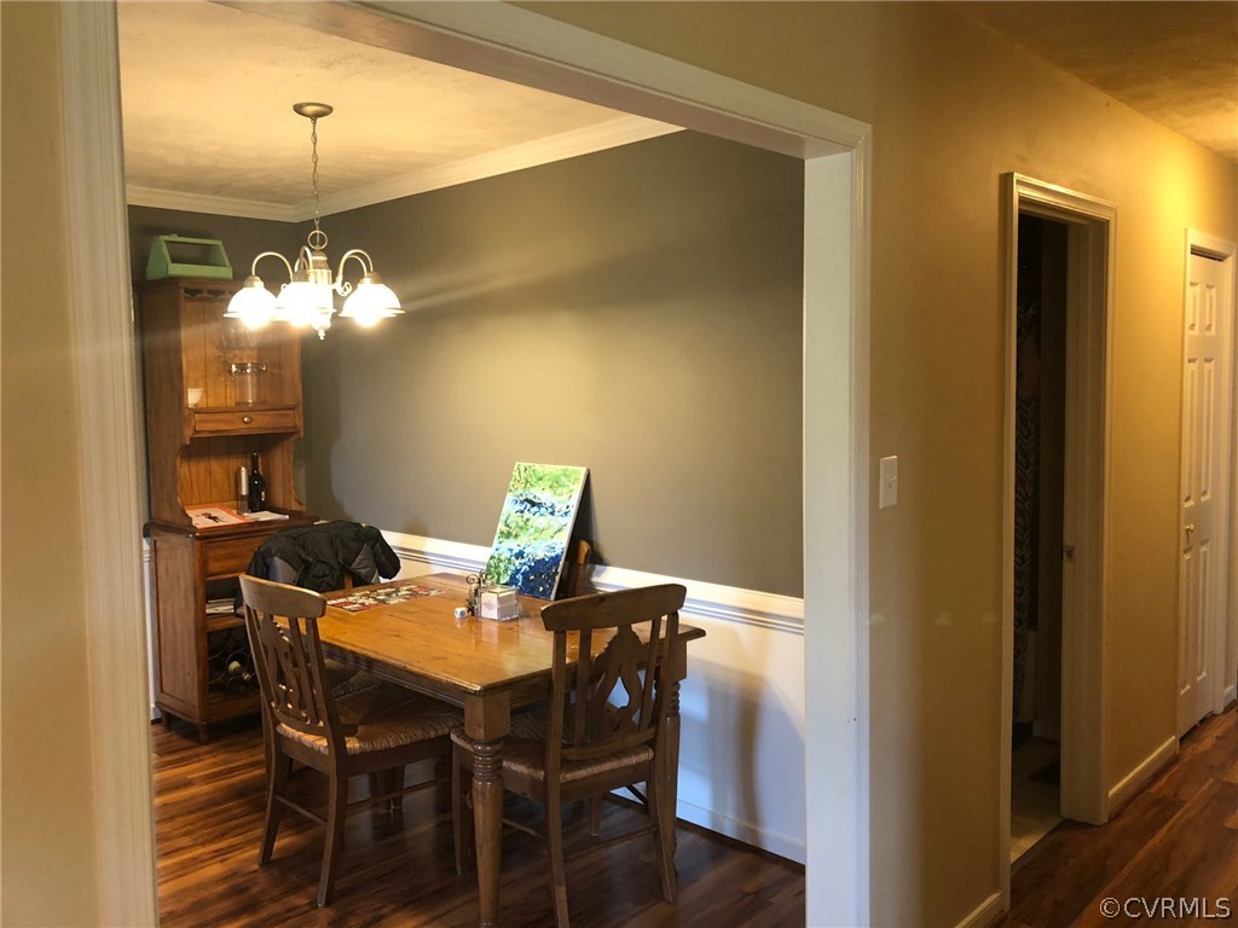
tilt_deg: -5.3
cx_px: 619
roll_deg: +0.9
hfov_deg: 63.4
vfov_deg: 49.7
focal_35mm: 28
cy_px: 464
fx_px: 1001
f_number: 1.8
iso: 40
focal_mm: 3.99
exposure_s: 1/15
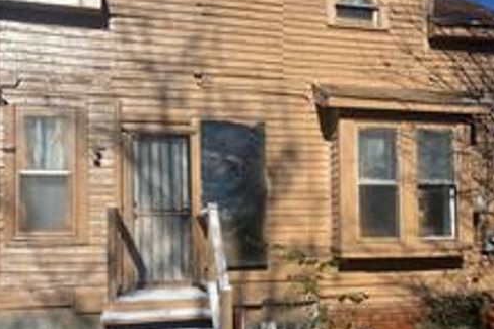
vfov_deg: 35.5
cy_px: 225
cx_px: 249
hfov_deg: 51.9
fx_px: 508
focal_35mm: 37
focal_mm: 5.96
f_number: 1.6
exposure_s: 1/5952
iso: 50
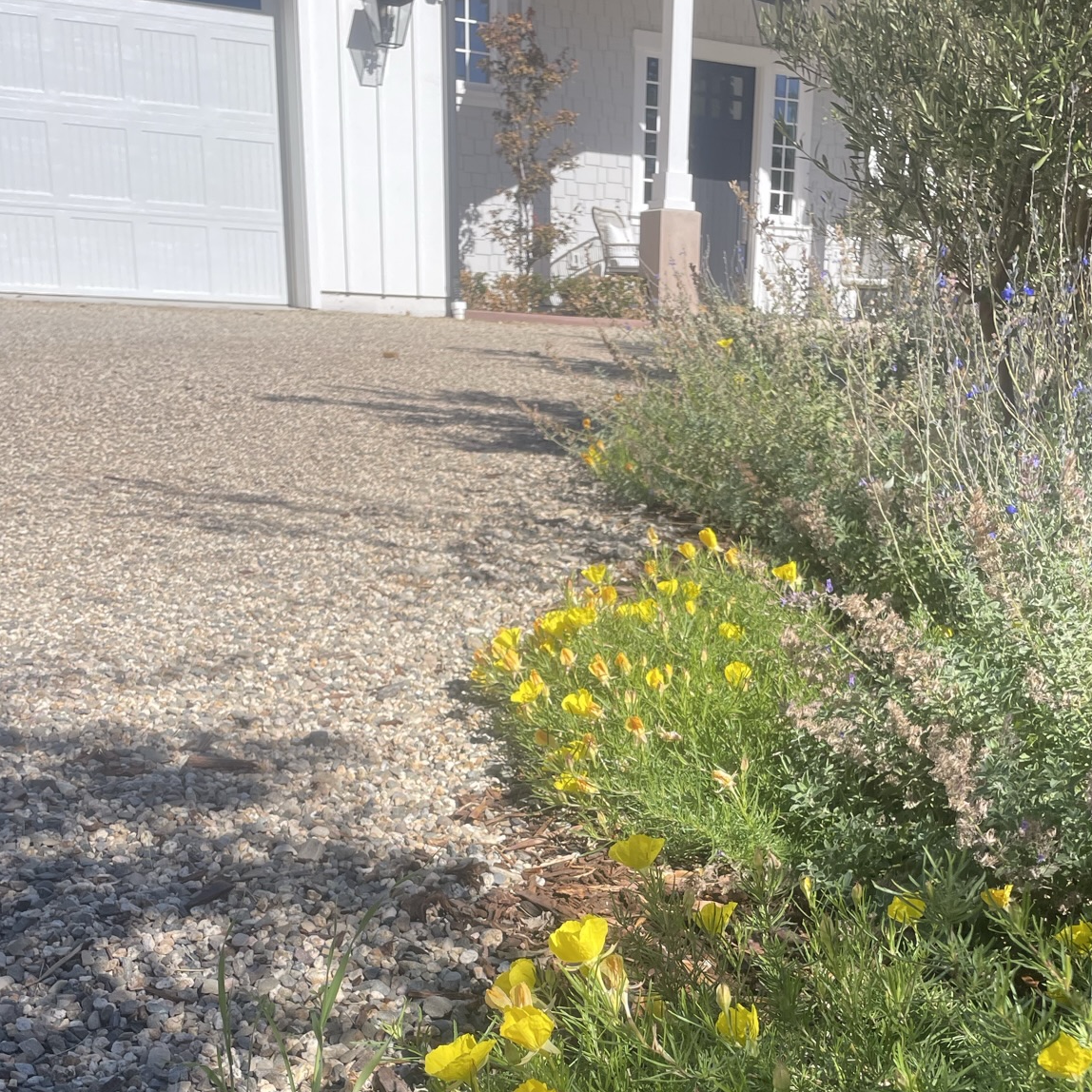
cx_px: 684
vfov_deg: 39.9
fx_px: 1463
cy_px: 805
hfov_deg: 40.6
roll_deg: -2.2
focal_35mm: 41
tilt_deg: -16.9
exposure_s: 1/2817
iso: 32
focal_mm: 4.2
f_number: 1.6
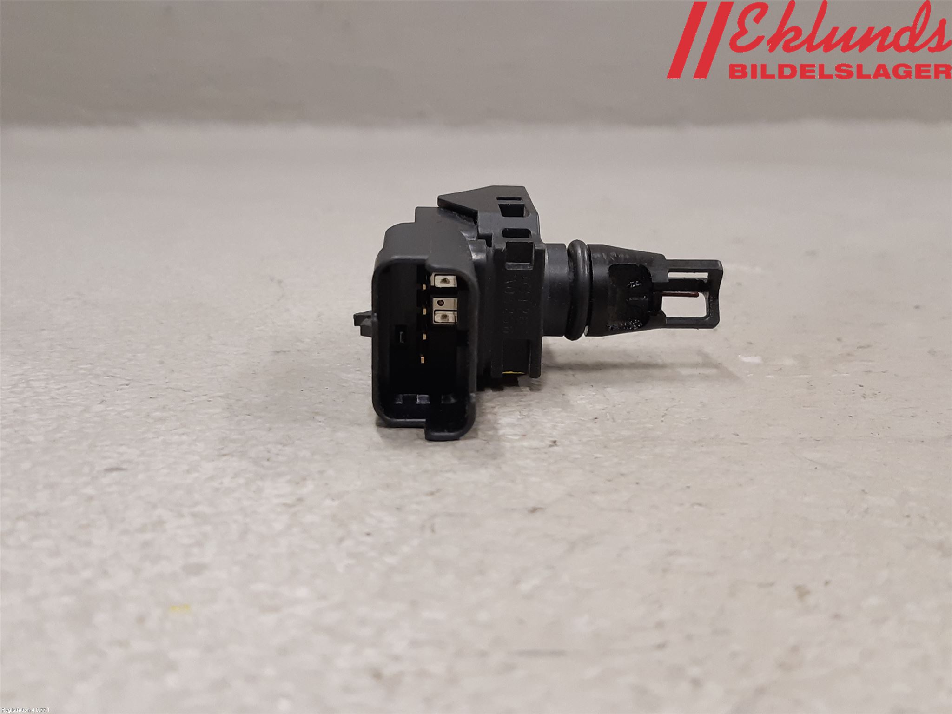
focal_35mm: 26
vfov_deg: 53.1
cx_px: 476
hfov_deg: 67.3
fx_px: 715
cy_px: 357
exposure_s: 1/50
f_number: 1.7
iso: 160
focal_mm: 3.93
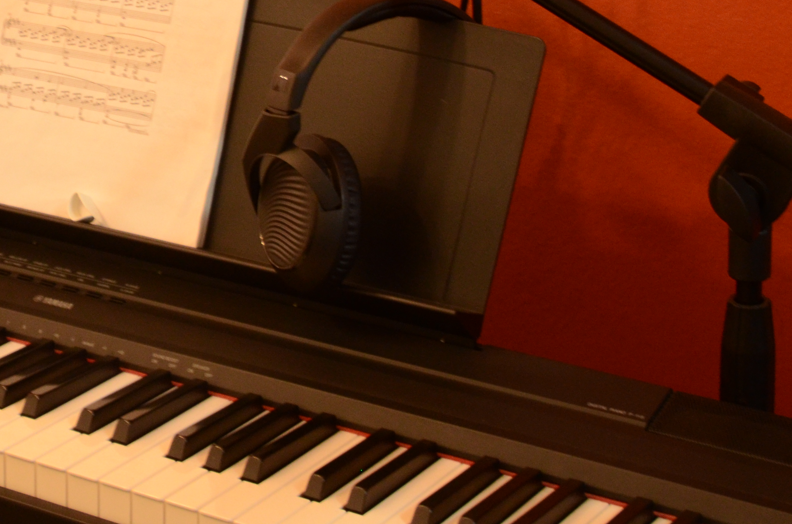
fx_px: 2195
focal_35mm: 100
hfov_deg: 20.1
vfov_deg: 13.5
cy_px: 79
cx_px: 96
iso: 1000
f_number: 7.1
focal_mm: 28
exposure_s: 1/15
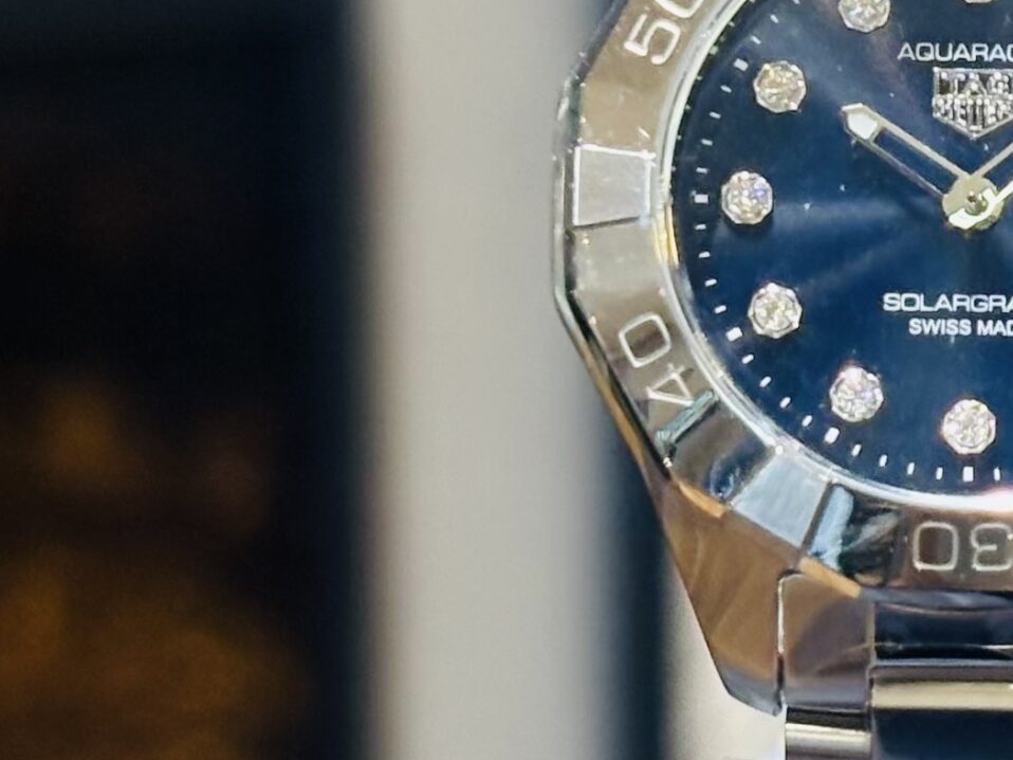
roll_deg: +1.7
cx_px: 964
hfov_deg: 14.0
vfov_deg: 10.7
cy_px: 252
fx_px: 4067
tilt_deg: -8.0
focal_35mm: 139
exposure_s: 1/101
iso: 100
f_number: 1.6
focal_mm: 5.96
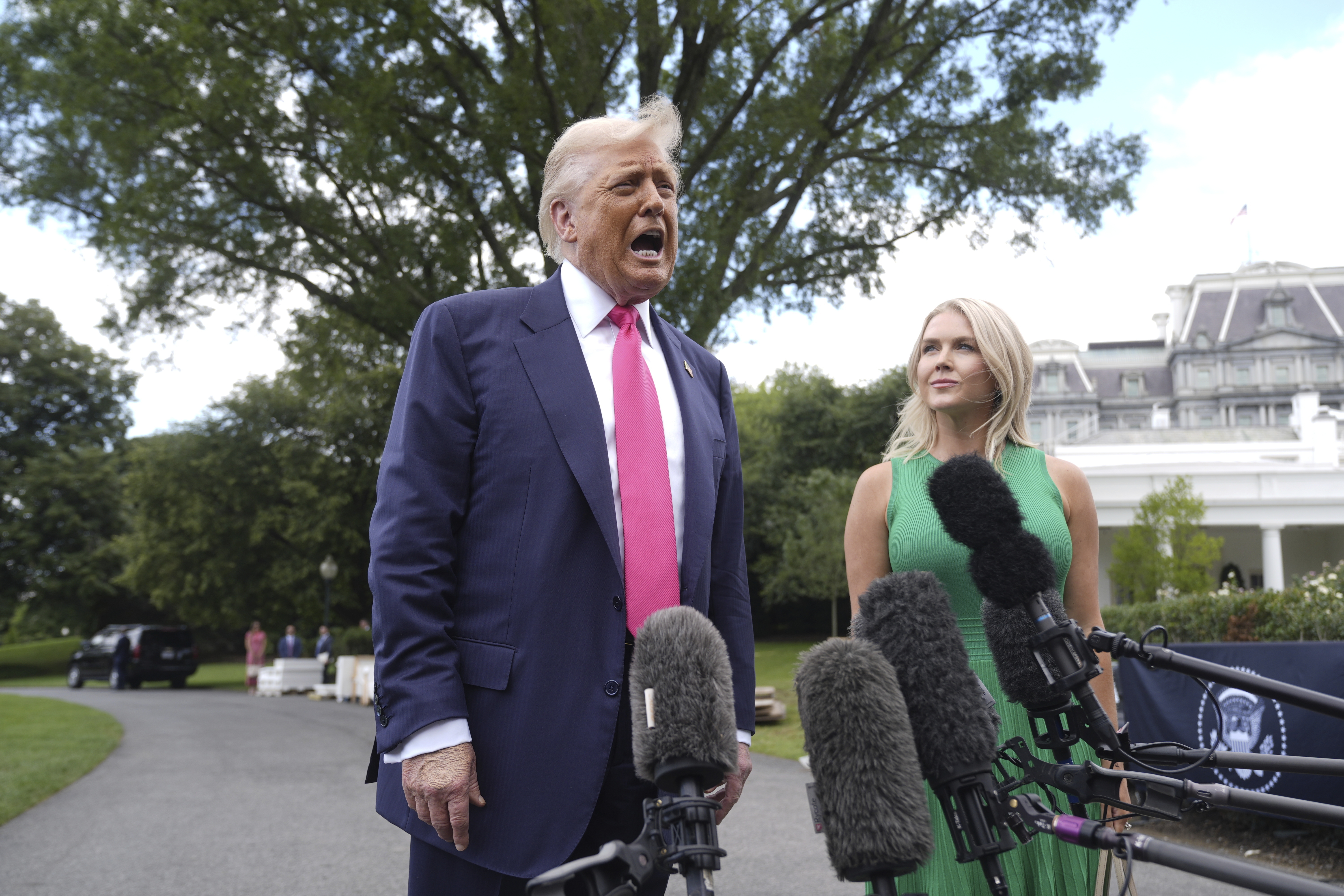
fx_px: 1195
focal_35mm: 32
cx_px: 672
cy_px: 448
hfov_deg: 58.7
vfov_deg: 41.1
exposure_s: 1/640
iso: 200
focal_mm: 32
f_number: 4
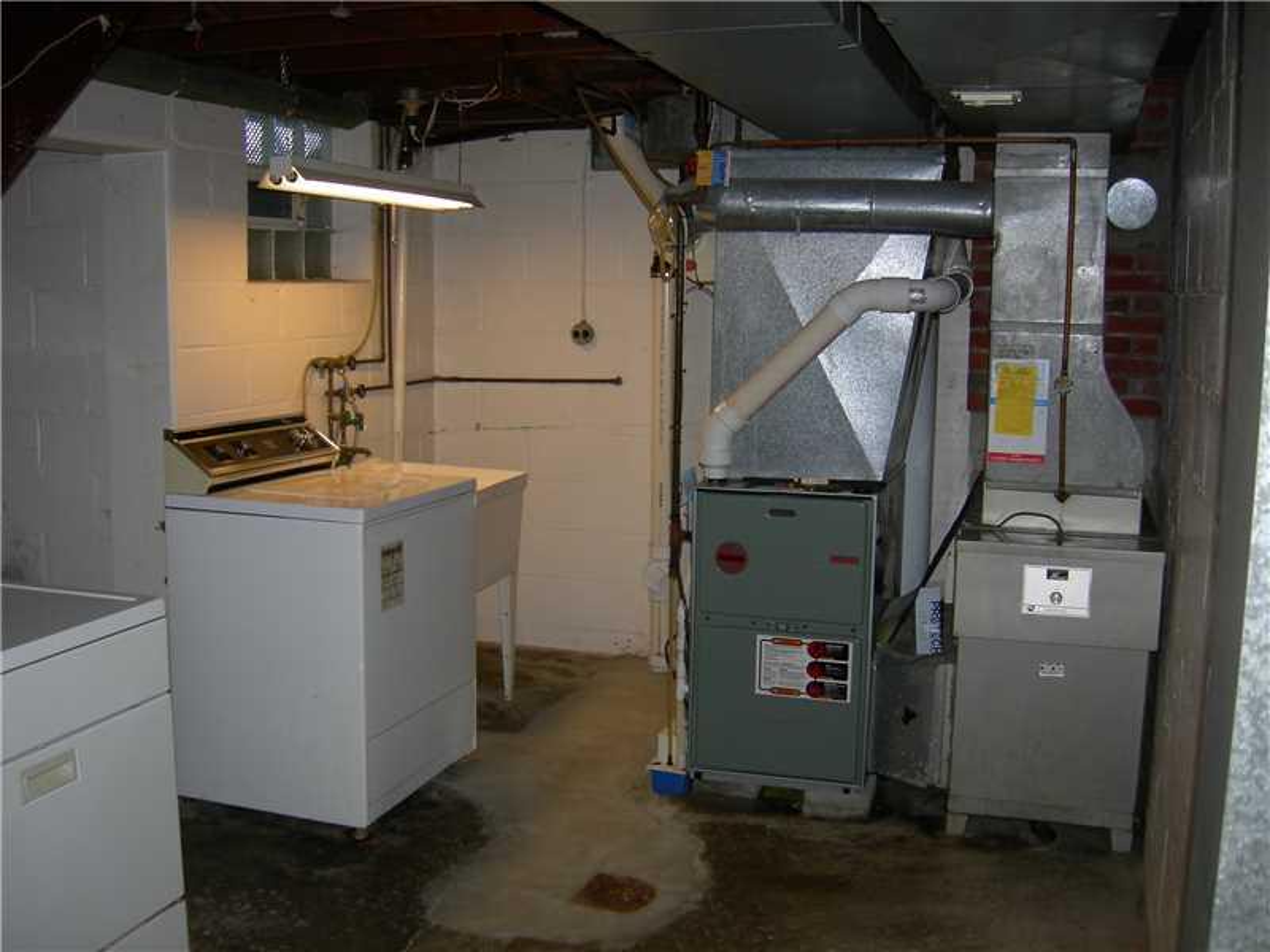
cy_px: 476
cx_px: 635
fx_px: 1321
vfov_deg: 39.7
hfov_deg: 51.4
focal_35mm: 36
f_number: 2.7
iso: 64
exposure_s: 1/60.1
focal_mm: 7.5
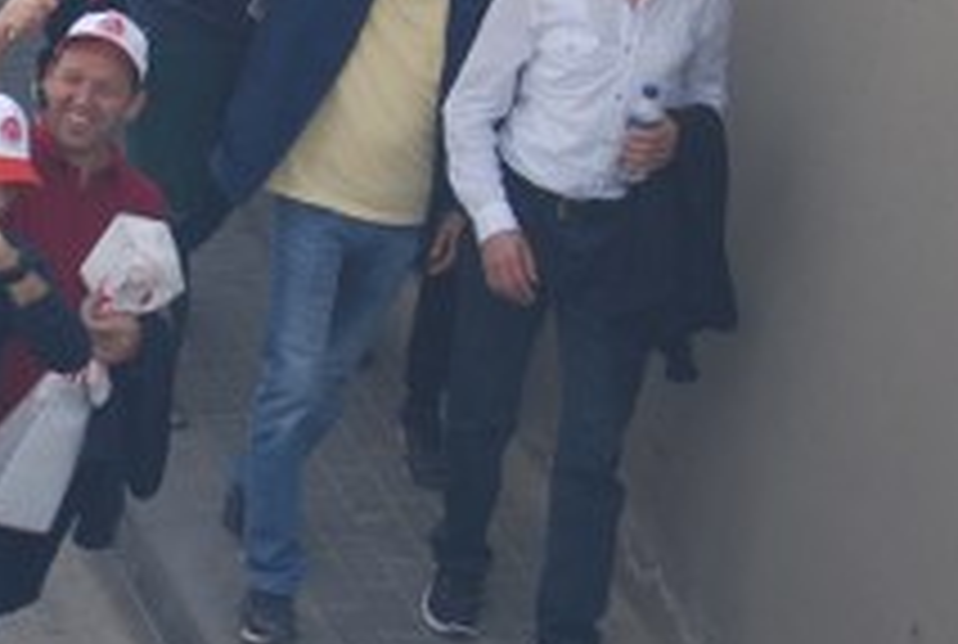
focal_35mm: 315
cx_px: -522
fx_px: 8400
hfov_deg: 6.4
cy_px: 653
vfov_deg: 4.4
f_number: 5
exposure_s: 1/400
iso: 200
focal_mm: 56
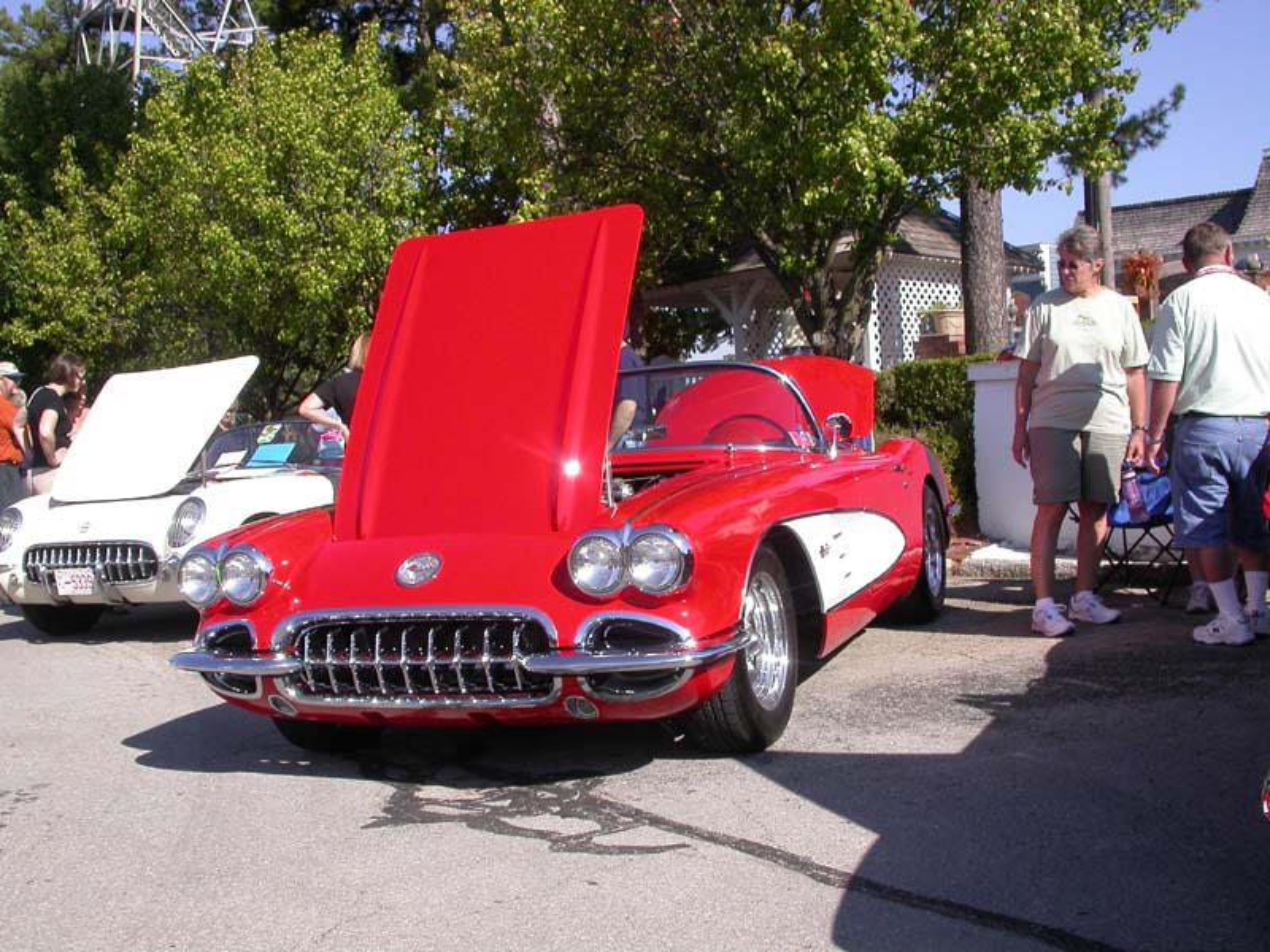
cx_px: 635
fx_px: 1394
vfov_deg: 37.7
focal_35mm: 38
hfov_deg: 49.0
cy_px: 476
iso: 100
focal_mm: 7.85
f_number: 6.7
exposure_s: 1/317
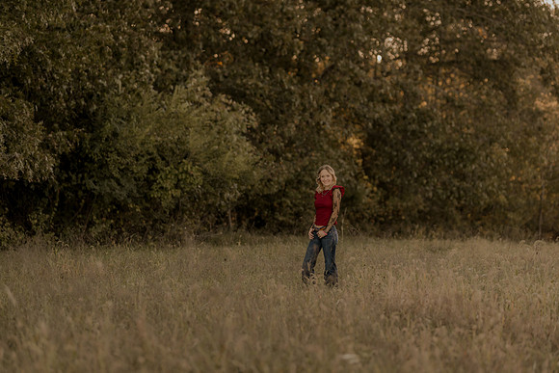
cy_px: 186
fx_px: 1320
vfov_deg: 16.1
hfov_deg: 23.9
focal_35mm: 85
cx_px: 280
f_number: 1.8
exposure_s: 1/320
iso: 100
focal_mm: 85
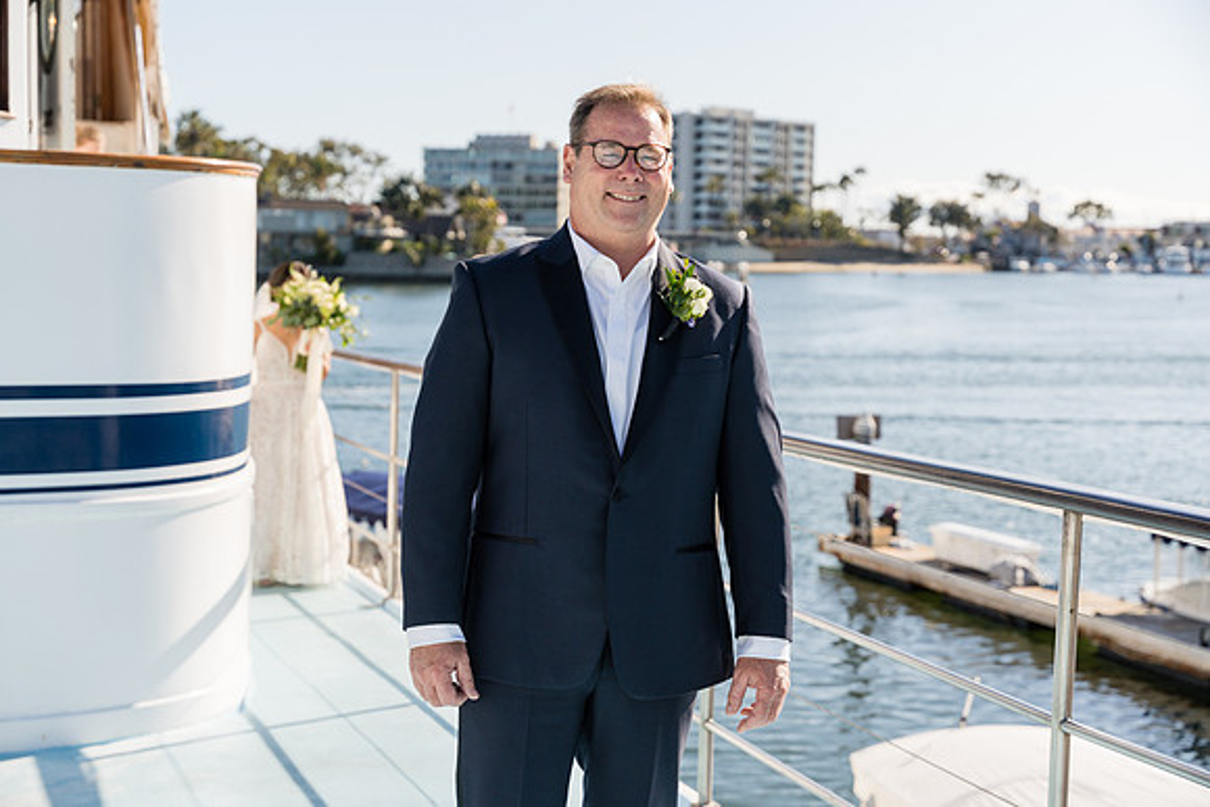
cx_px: 605
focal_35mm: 58
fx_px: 1946
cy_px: 404
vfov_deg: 23.4
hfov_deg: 34.5
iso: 320
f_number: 4.5
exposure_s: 1/2500
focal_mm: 57.9
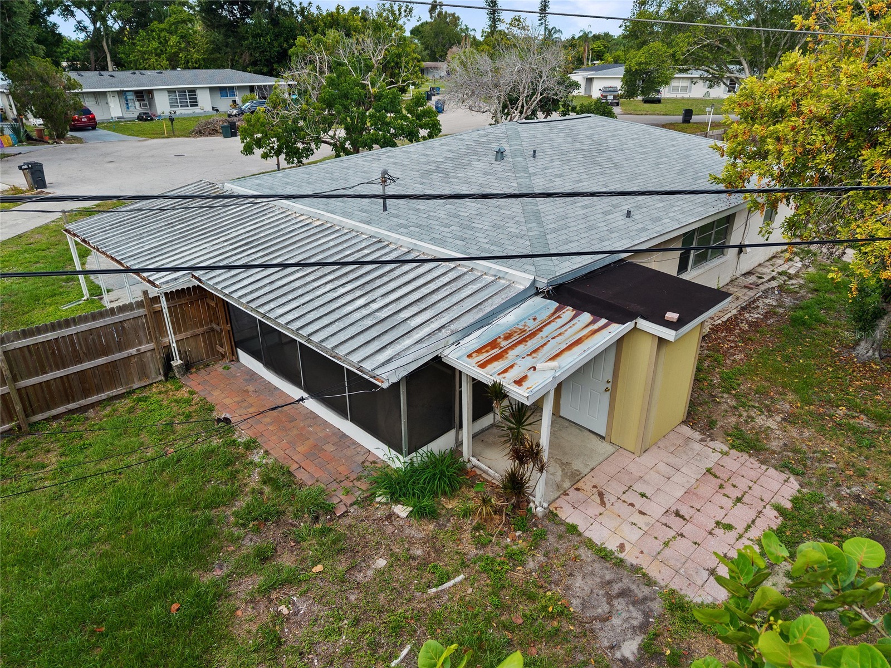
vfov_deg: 56.8
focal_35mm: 24
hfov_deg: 71.6
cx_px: 446
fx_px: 618
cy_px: 334
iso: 210
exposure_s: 1/1500
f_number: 1.8
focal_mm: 8.67
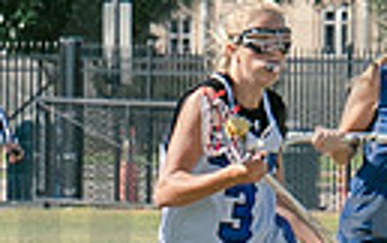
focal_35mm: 1014
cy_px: 299
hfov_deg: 2.1
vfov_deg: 1.3
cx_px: 1063
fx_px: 10709
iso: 250
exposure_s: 1/1000
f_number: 5.6
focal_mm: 70
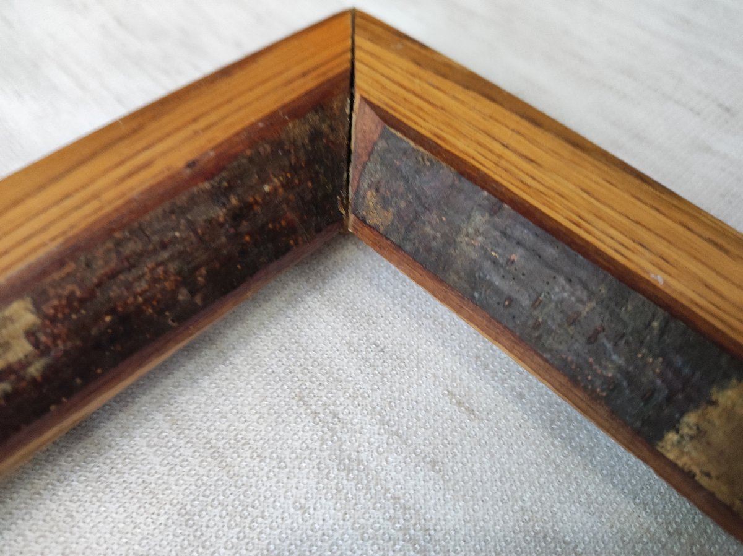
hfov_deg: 69.4
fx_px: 536
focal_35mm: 25
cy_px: 278
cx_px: 372
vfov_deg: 54.8
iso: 934
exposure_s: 1/33
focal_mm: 4.7
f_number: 1.79
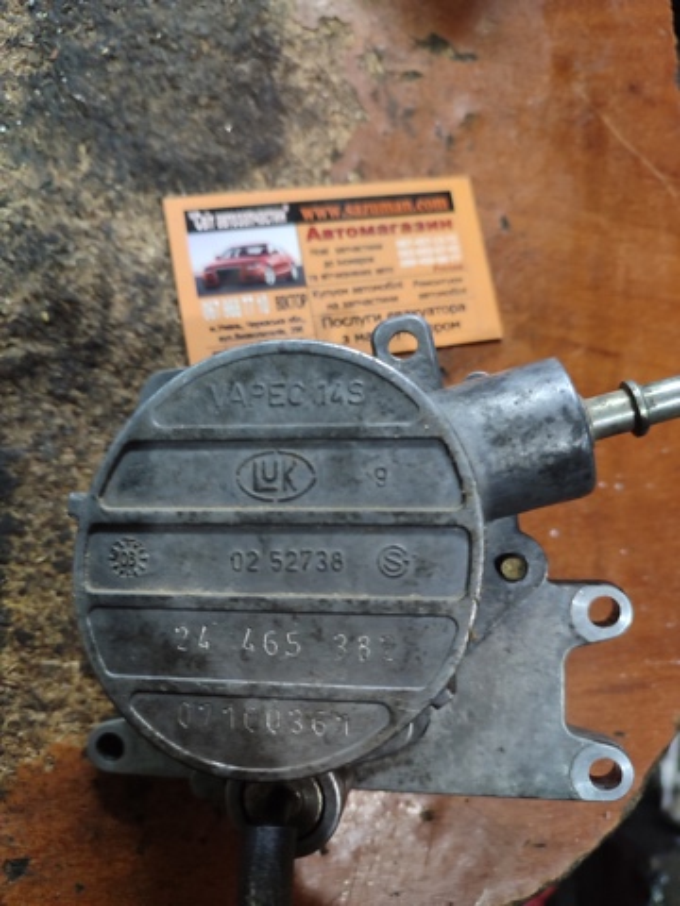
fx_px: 655
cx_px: 340
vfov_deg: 69.4
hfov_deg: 54.9
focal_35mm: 25
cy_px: 453
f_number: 1.89
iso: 1346
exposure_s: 1/17
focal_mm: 5.95
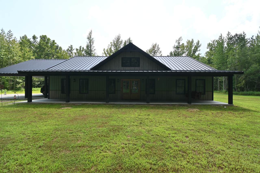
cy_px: 86
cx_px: 130
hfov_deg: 100.4
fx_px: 108
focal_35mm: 15
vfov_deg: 77.3
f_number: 6.3
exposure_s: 1/320
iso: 100
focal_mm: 10
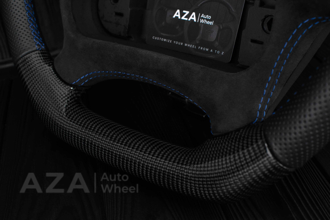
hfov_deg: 37.8
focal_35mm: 52
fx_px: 481
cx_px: 165
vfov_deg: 25.8
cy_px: 110
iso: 500
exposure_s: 1/125
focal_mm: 35
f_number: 6.3
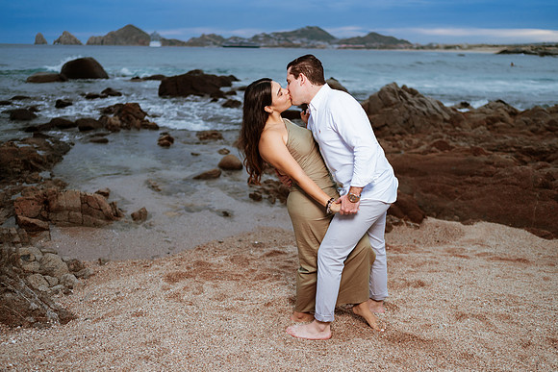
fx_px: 543
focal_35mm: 35
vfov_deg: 37.9
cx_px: 279
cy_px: 186
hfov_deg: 54.4
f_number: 1.8
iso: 100
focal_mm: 35
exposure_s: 1/500
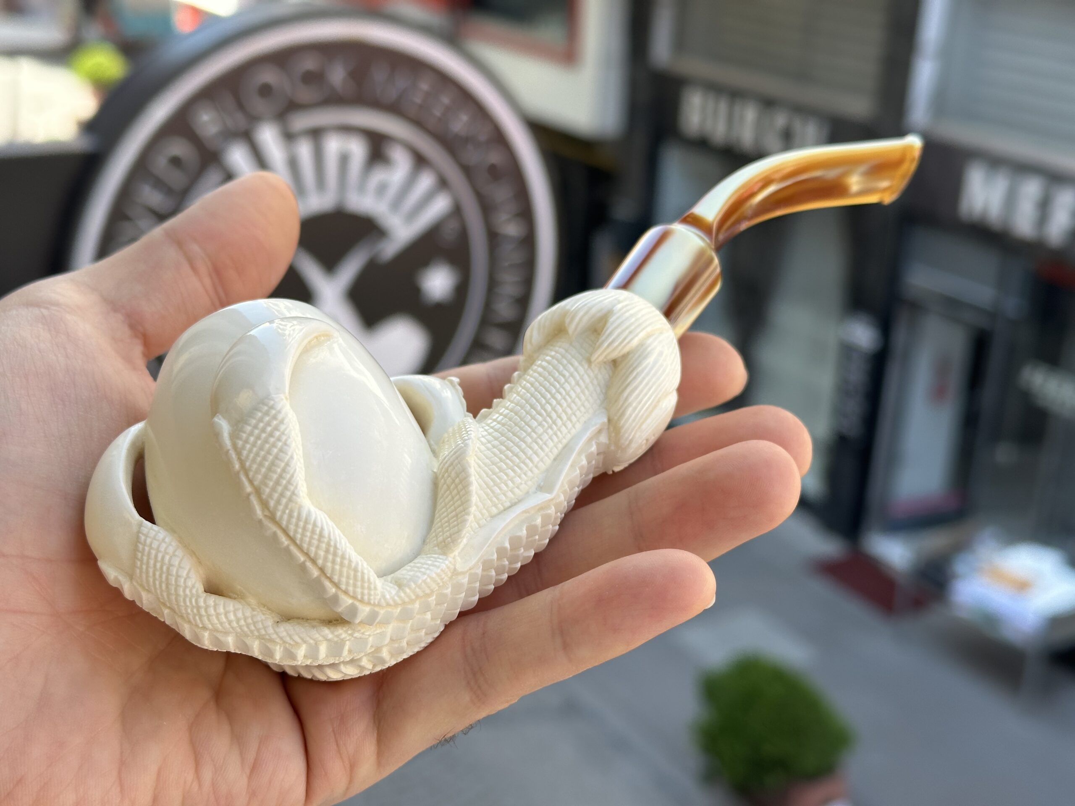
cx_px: 538
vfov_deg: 30.3
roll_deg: -3.4
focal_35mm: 48
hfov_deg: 39.7
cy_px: 403
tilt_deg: -19.9
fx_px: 1491
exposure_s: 1/638
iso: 64
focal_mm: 6.86
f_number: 1.78
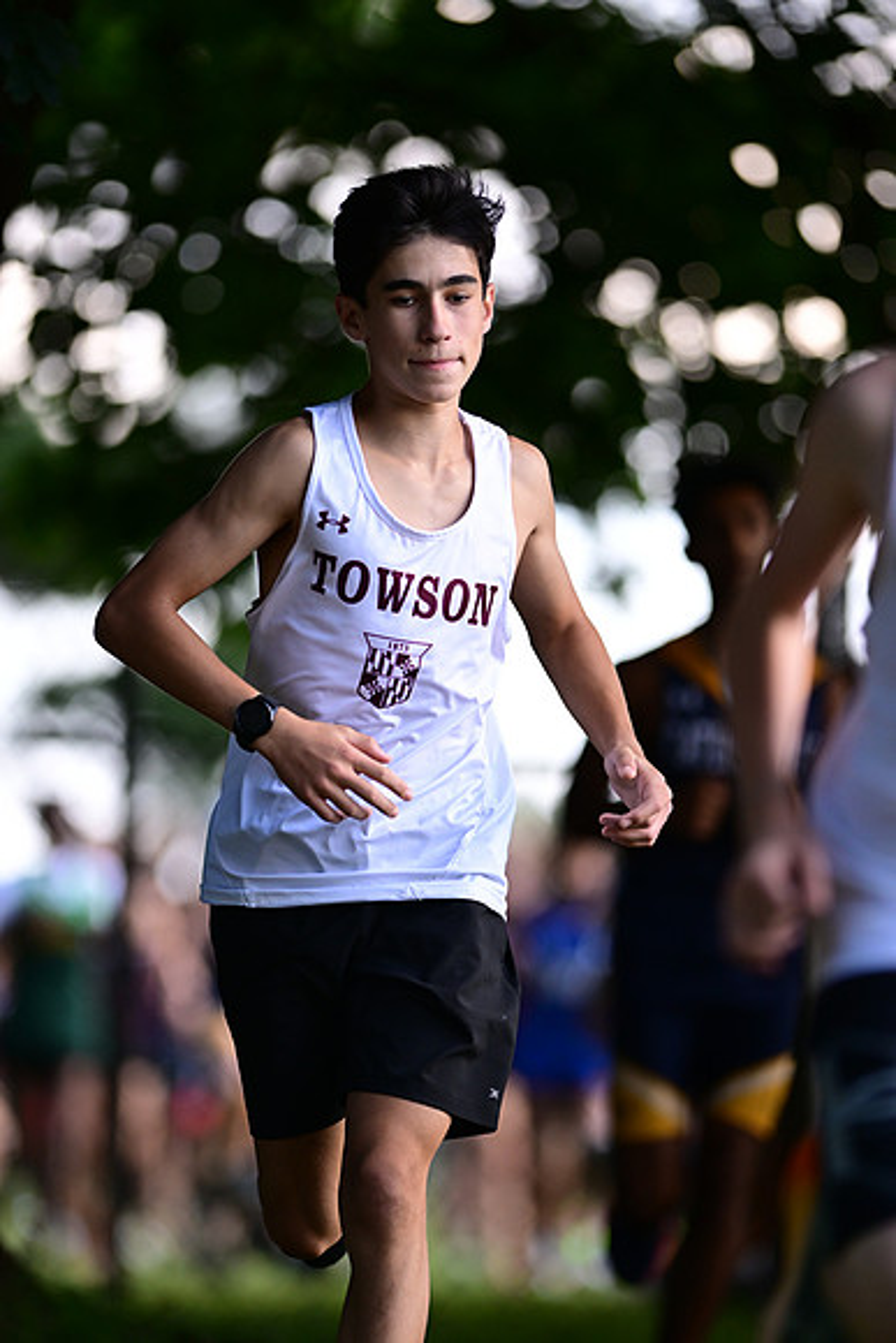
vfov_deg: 6.9
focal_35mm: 300
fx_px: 11192
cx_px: 448
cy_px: 672
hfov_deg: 4.6
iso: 1250
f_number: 2.8
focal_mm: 300
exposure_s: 1/2500
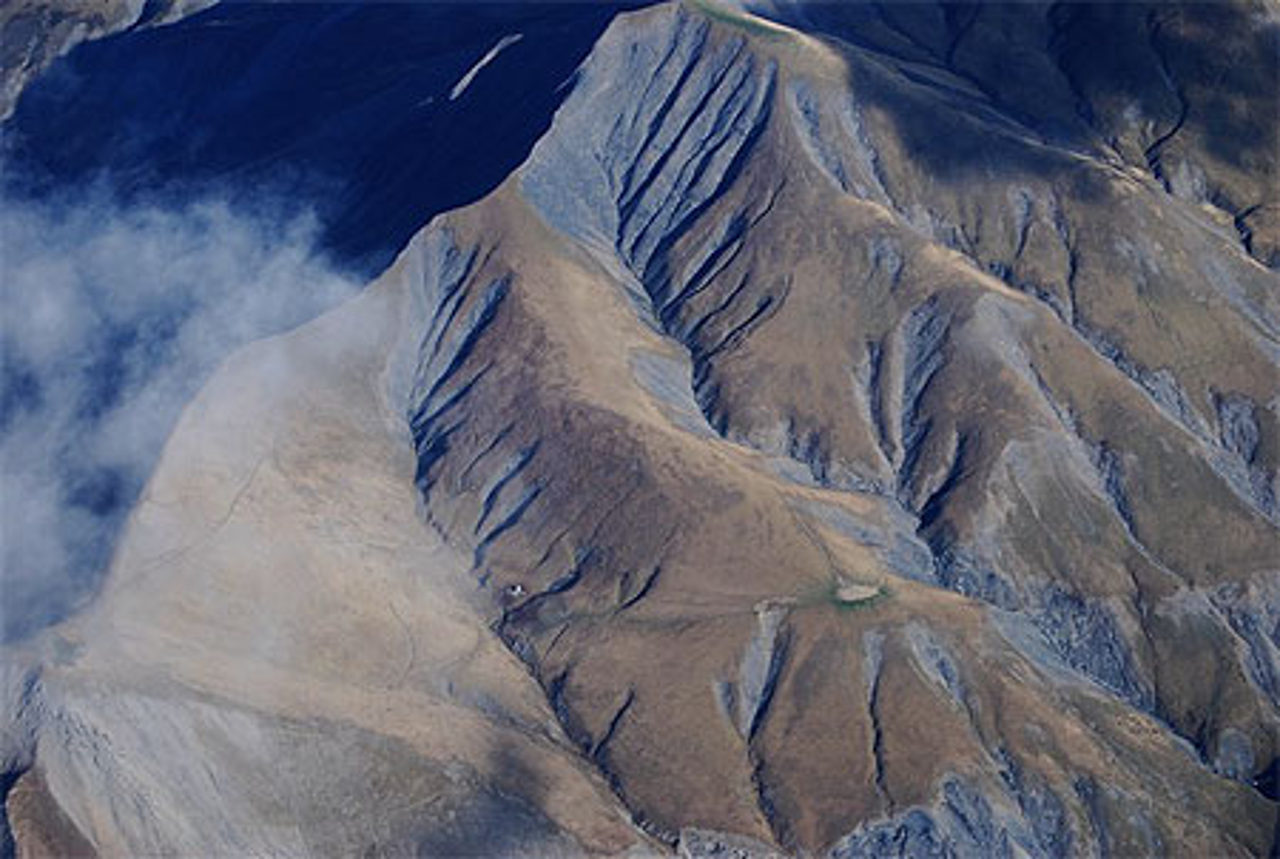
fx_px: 2939
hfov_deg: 24.6
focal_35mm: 82
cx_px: 640
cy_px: 430
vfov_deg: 16.6
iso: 100
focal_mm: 55
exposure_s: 1/200
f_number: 7.1
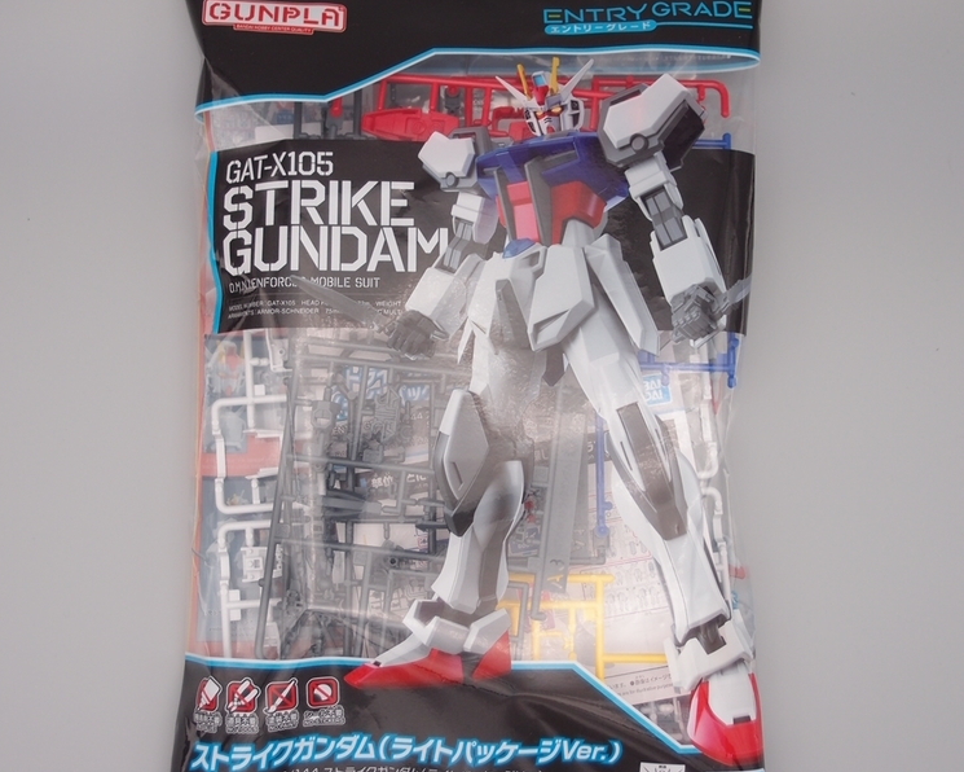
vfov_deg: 34.9
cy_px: 386
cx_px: 467
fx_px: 1227
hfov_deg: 42.9
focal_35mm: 43
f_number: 2
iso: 100
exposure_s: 1/100
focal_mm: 8.99
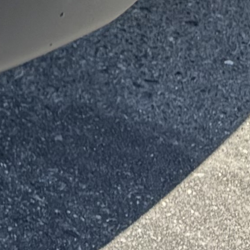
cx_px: -444
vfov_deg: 7.1
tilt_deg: -20.8
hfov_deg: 7.3
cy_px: -546
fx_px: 1765
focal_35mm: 216
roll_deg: +1.1
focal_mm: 6.76
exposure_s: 1/864
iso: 80
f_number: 1.78
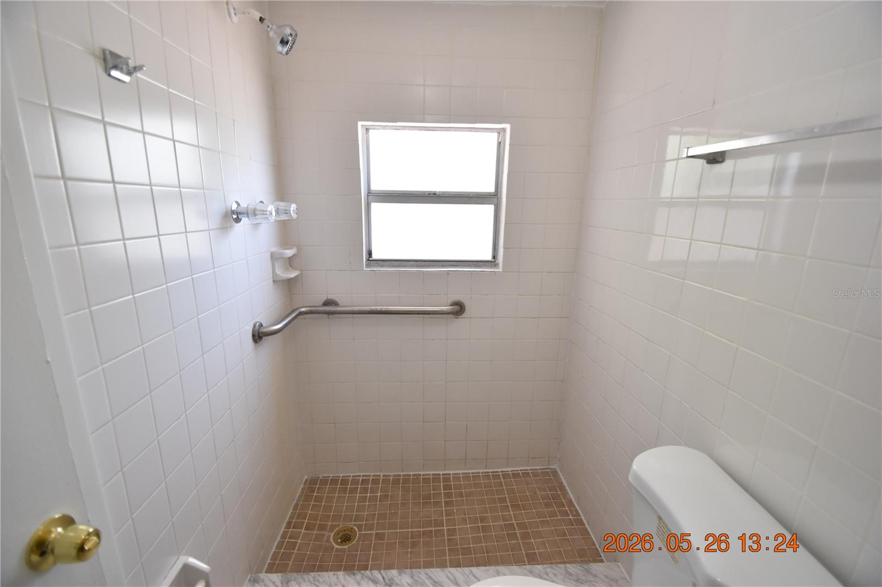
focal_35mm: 15
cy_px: 294
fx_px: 367
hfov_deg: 100.4
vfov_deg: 77.3
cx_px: 441
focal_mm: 10
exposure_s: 1/60
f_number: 3.5
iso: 800
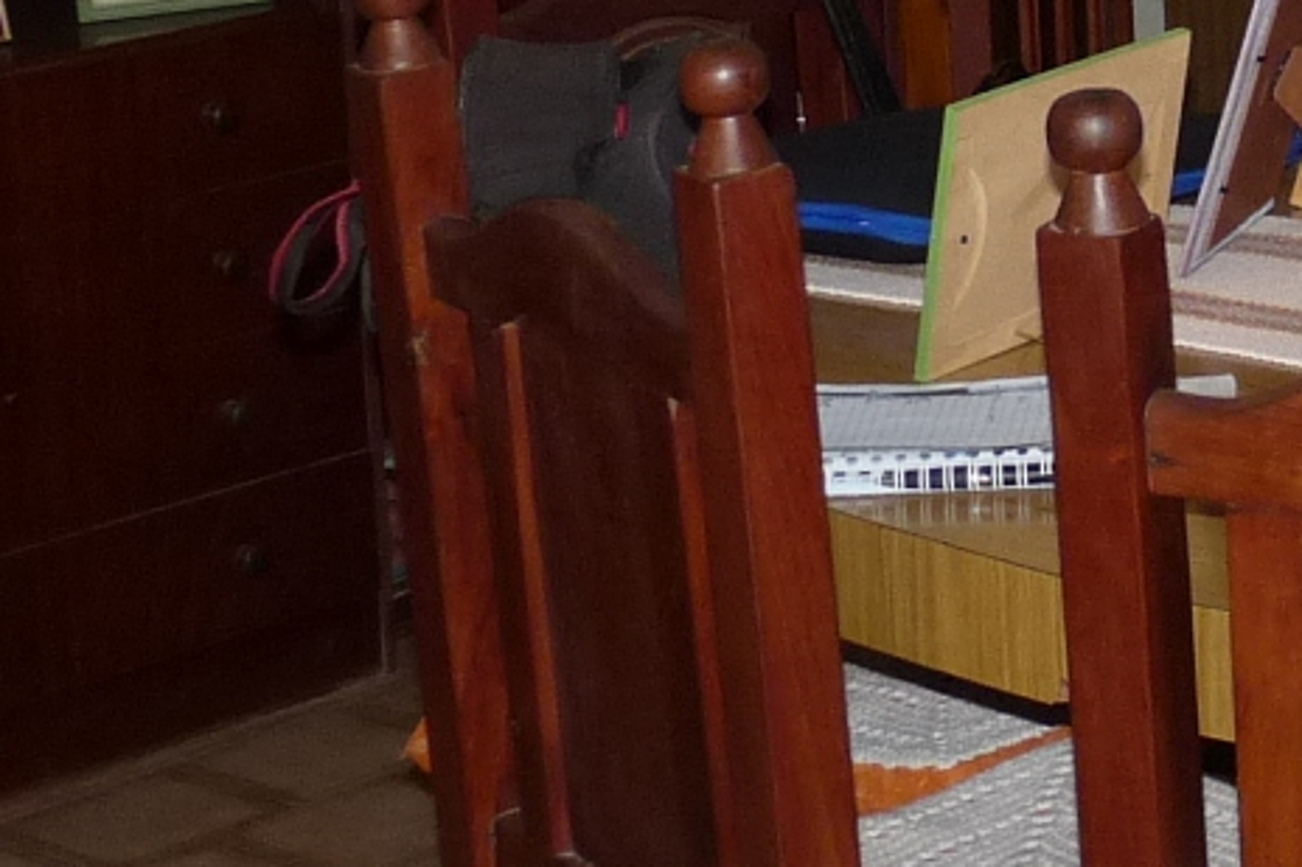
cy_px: -168
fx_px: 4483
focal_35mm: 124
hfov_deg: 15.8
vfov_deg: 10.9
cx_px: 1658
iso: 200
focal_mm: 4.8
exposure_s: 1/60
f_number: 2.8
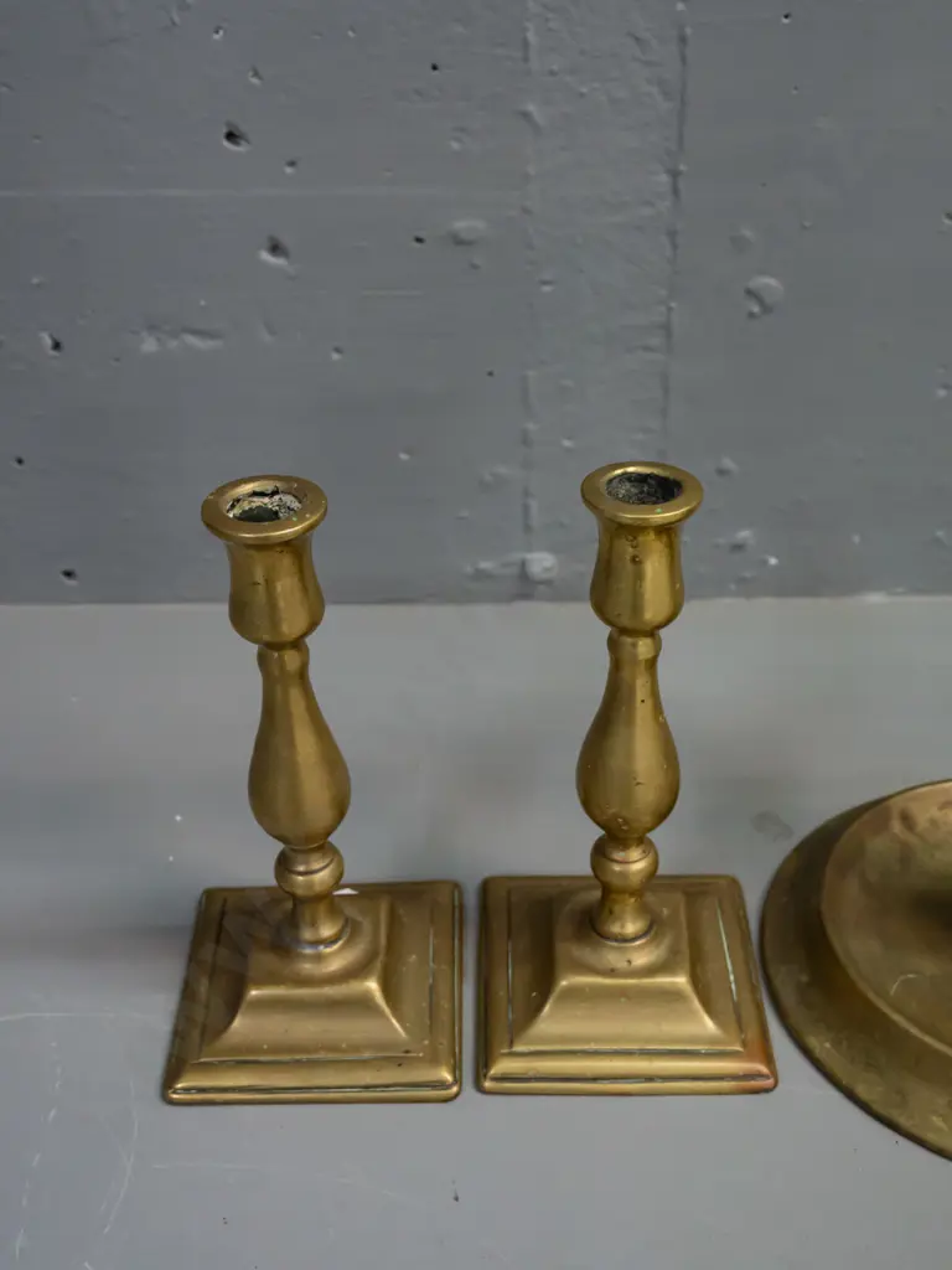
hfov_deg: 36.0
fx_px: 1467
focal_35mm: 40
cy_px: 635
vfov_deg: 46.8
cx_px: 476
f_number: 5.6
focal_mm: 20
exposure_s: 1/160
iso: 3200
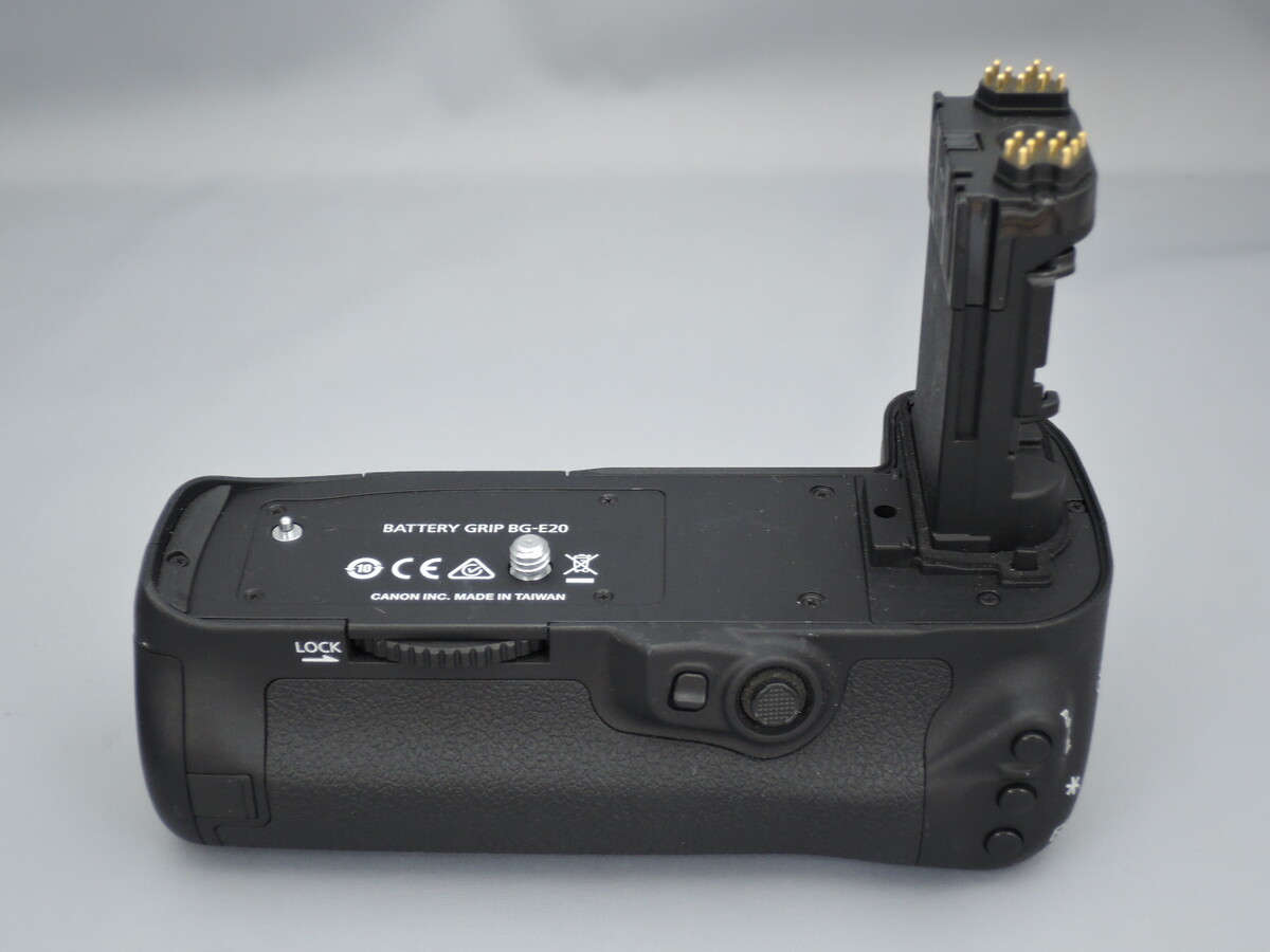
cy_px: 476
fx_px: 2201
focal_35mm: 60
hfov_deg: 32.2
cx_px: 635
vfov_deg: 24.4
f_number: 3.7
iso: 320
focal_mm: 12.8
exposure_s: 1/30
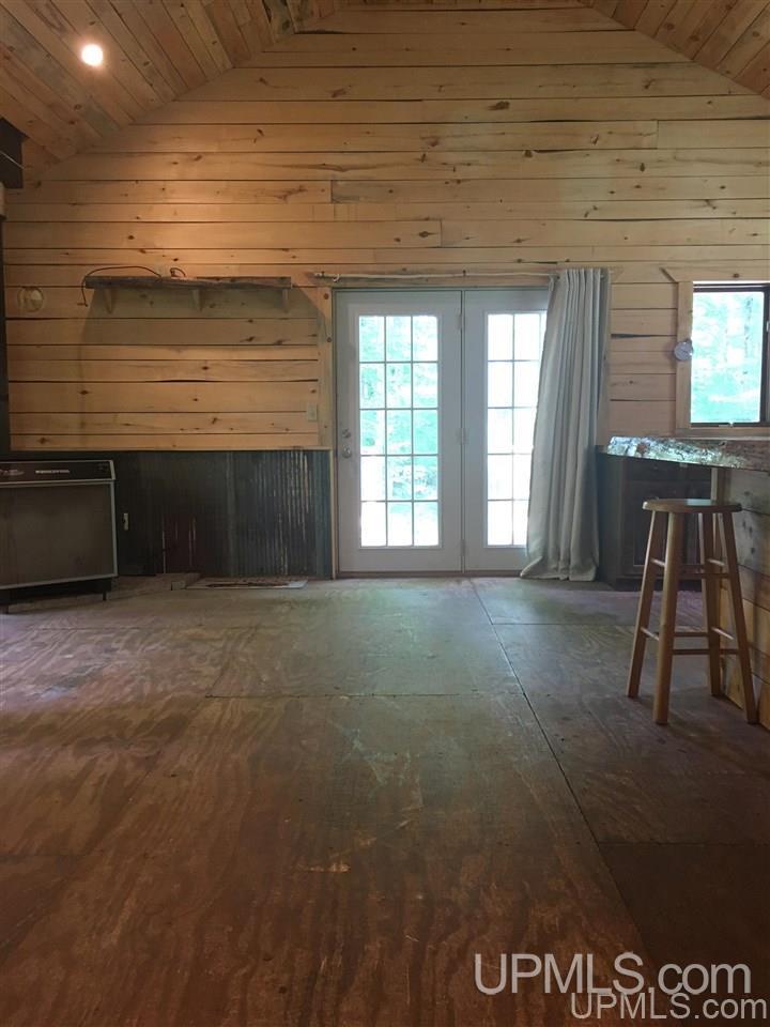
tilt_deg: -4.0
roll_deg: +0.3
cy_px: 514
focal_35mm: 29
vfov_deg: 61.7
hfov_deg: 48.2
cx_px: 385
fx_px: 860
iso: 160
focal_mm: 4.15
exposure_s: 1/30
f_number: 2.2
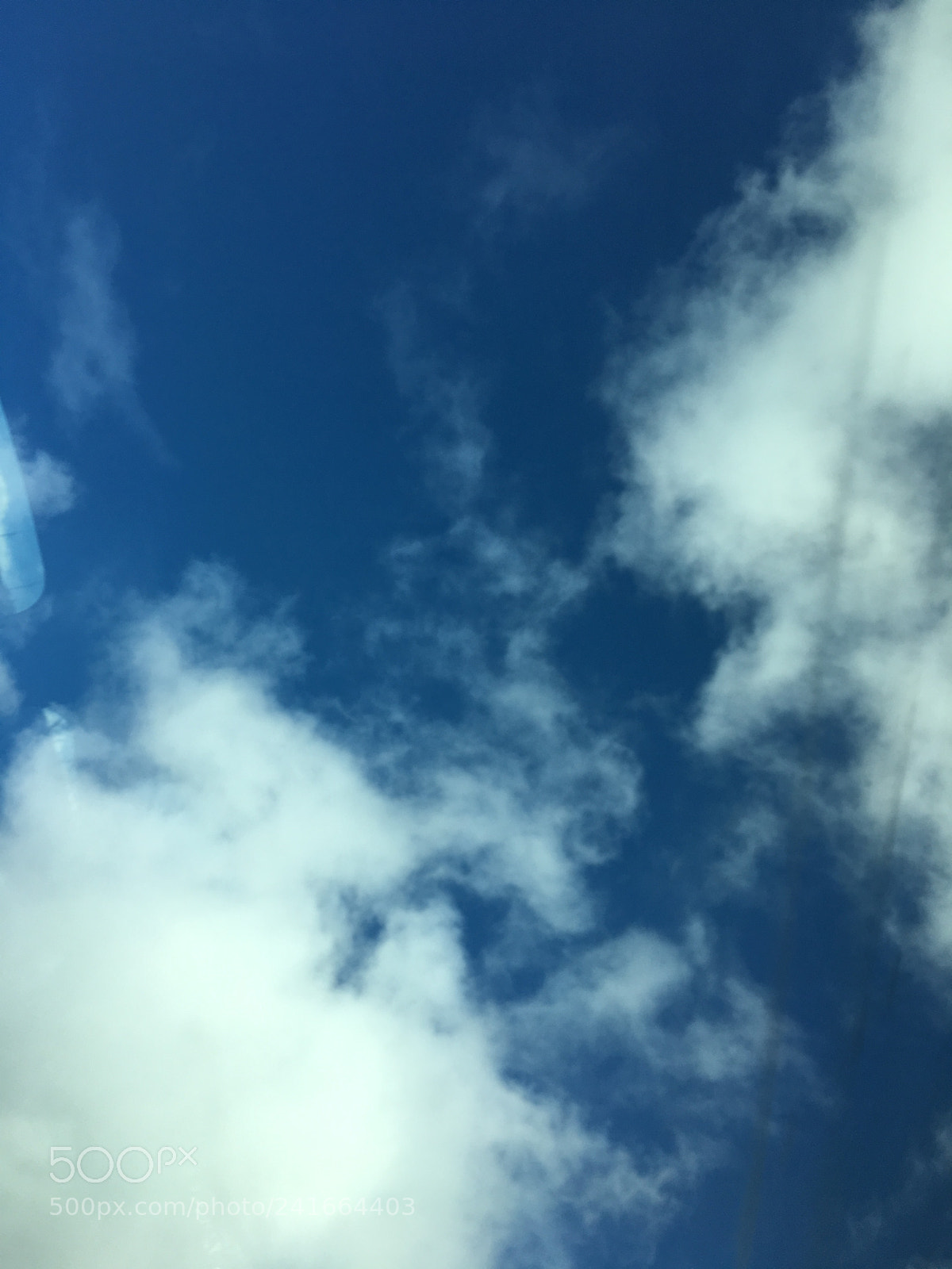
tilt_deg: +58.3
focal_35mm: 29
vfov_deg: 61.7
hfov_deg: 48.2
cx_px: 476
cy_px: 634
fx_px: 1063
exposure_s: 1/905
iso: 25
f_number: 2.2
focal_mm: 4.15
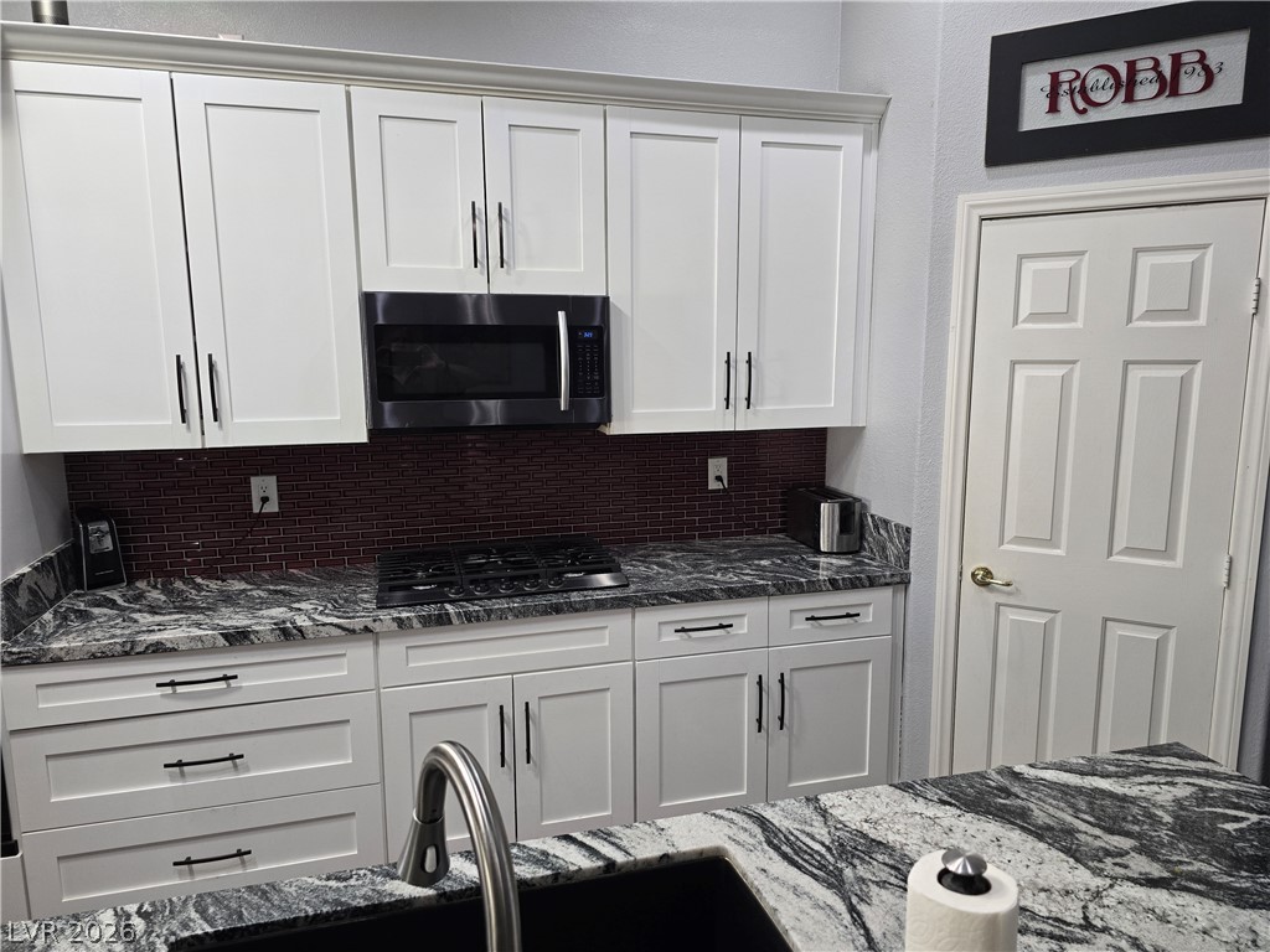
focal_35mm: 23
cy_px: 476
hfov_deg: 73.9
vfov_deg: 58.9
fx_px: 844
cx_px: 635
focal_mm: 6.3
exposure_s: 1/120
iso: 250
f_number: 1.7
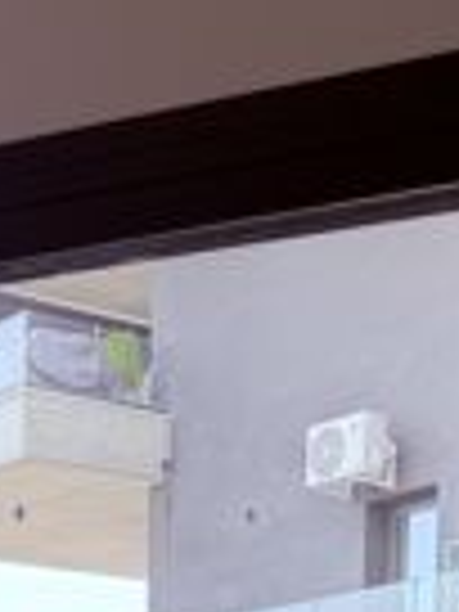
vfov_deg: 17.8
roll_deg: -0.2
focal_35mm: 94
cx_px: -74
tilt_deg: -2.4
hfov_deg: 15.2
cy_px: 1008
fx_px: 1662
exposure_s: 1/161
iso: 80
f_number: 1.78
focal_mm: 6.76
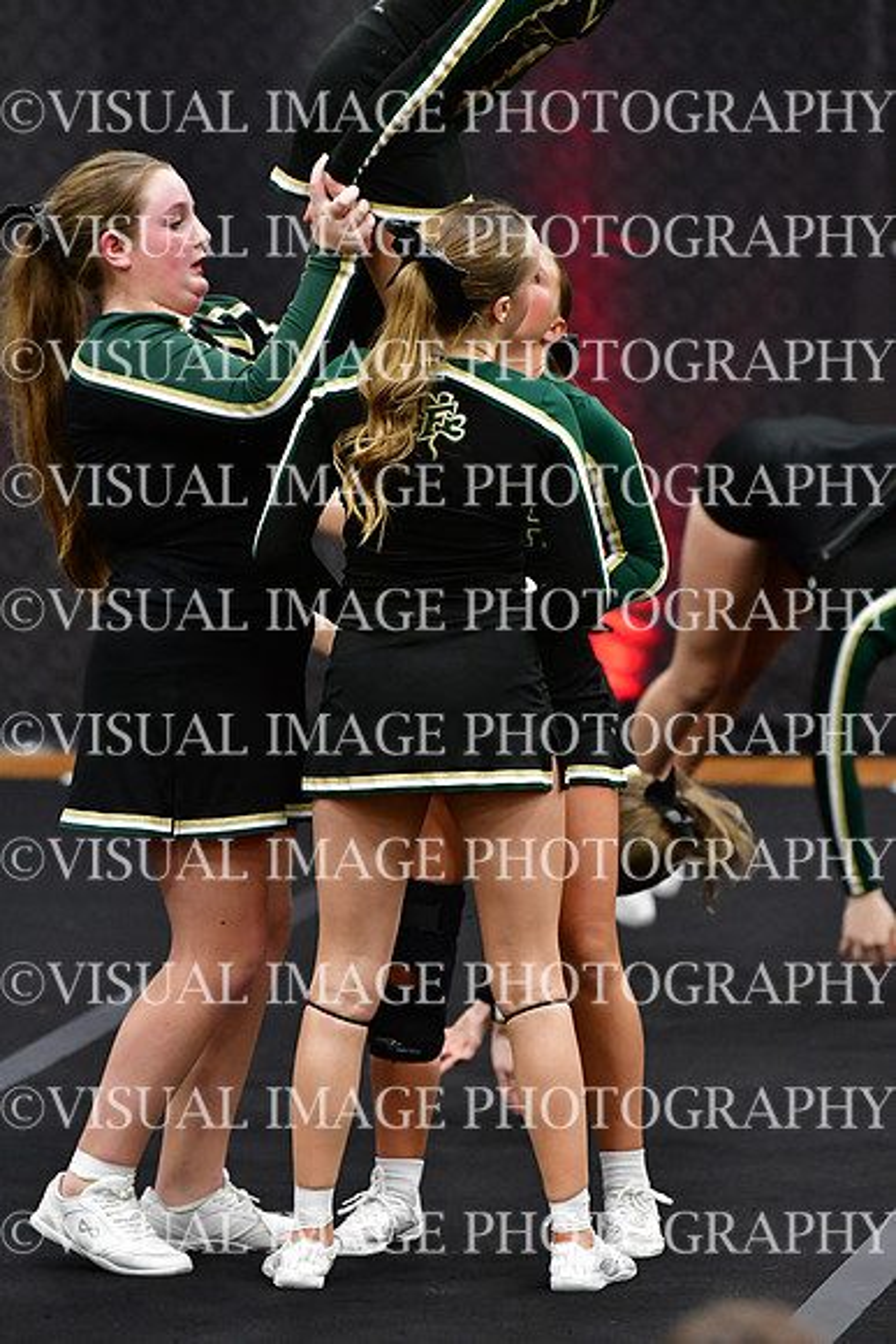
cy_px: 672
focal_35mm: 300
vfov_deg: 6.9
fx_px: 11192
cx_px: 448
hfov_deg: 4.6
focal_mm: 200
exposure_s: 1/500
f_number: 3.5
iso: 5000
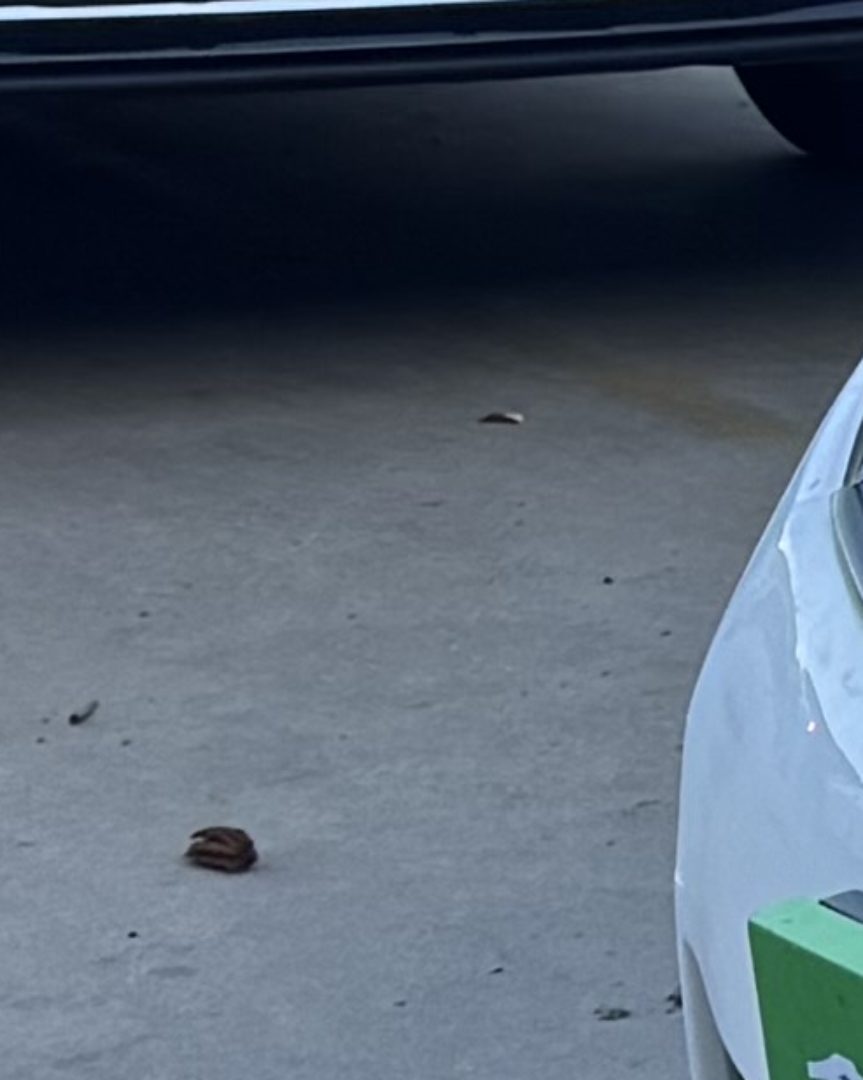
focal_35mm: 217
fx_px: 6933
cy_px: 879
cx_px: 3769
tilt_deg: -15.0
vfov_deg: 8.9
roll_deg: -3.3
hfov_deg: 5.8
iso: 80
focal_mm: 6.76
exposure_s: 1/558
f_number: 1.78
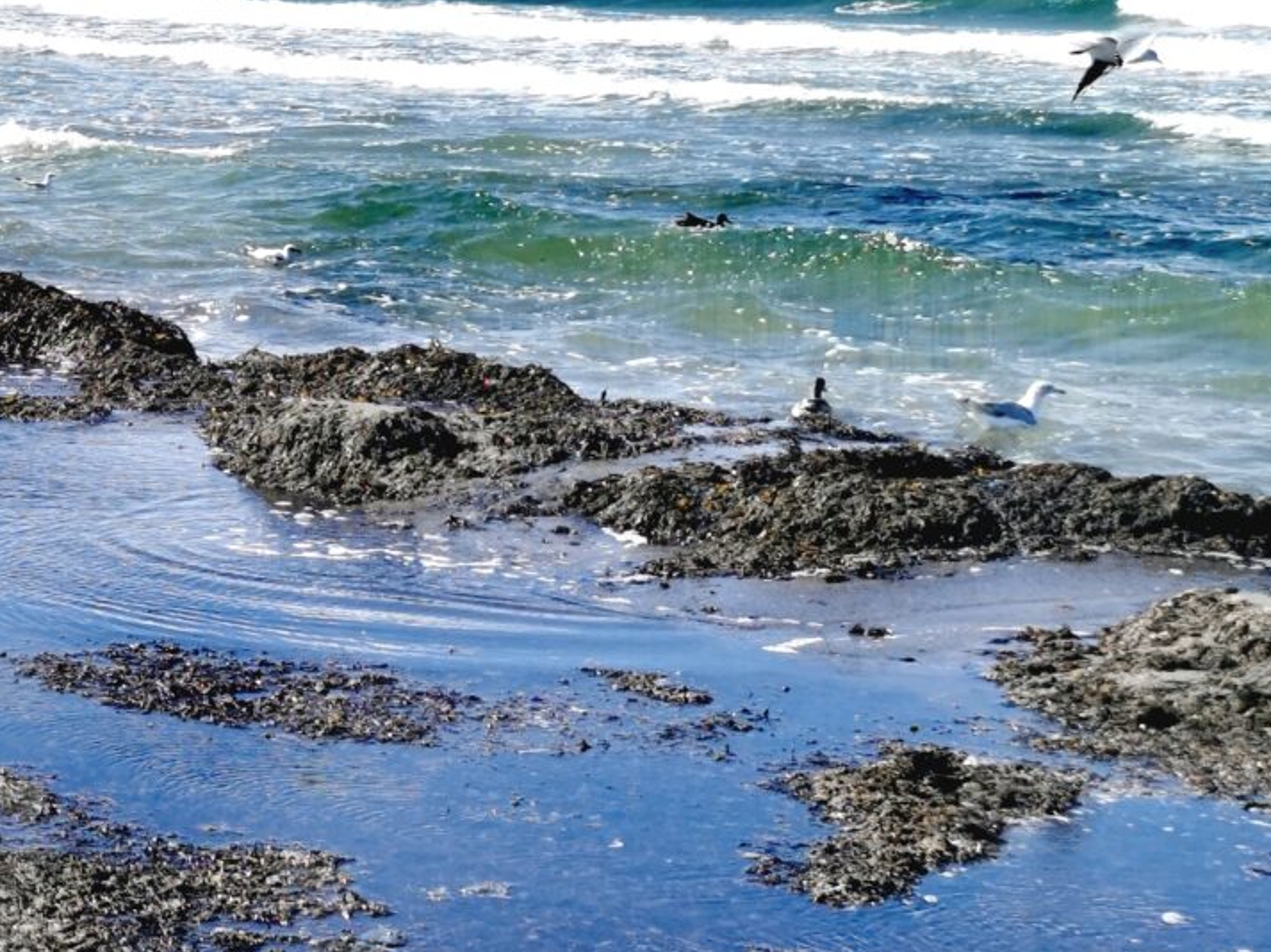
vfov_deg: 15.2
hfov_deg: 18.7
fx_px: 3560
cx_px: -401
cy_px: 453
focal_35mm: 97
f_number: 1.6
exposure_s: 1/3236
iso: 50
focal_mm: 5.56
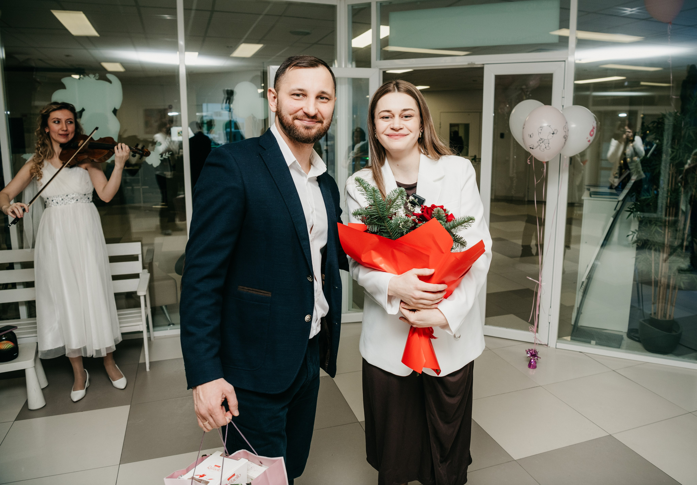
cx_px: 382
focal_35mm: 26
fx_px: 510
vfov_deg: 50.8
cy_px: 230
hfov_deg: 68.5
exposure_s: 1/160
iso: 320
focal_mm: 24
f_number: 4.5
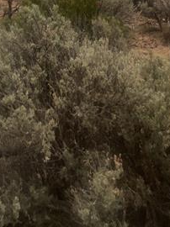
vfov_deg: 36.5
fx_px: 243
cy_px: -55
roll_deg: +0.2
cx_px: 48
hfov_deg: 37.9
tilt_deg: -1.8
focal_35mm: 37
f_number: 1.8
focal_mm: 1.57
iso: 32
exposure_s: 1/3534
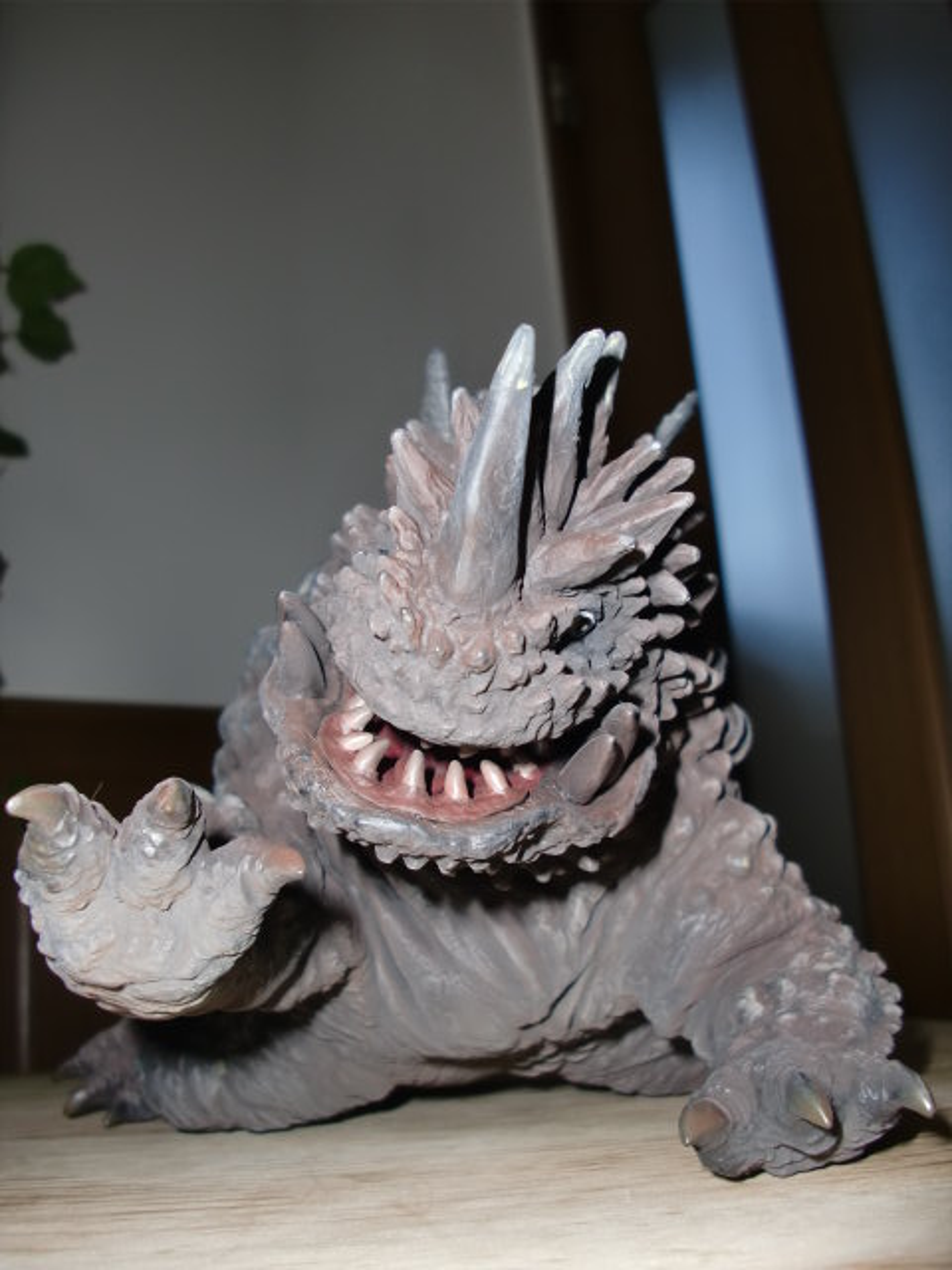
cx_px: 476
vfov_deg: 51.4
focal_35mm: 36
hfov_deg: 39.7
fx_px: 1320
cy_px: 635
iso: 64
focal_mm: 6.3
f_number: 7.9
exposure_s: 1/30
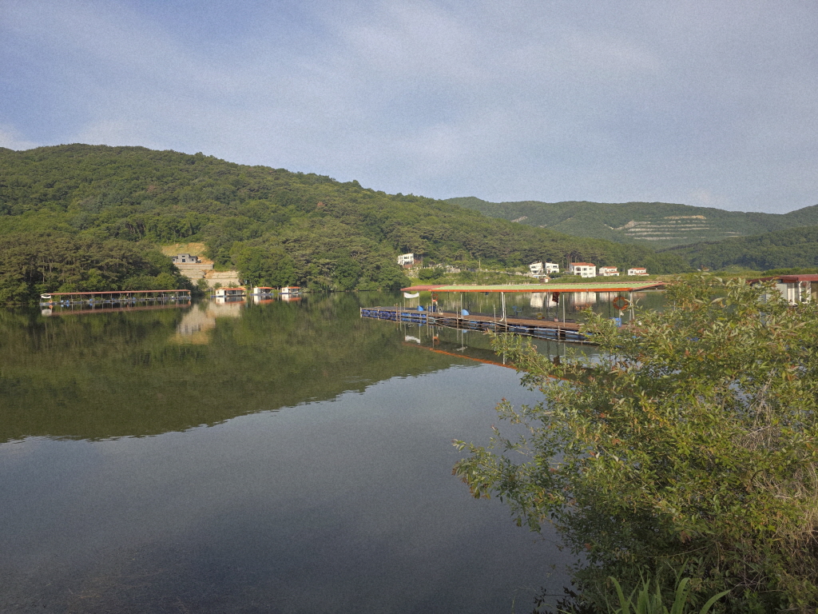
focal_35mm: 23
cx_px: 409
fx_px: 544
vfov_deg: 58.9
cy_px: 307
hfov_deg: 73.9
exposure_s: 1/4539
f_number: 1.7
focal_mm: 6.3
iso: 80
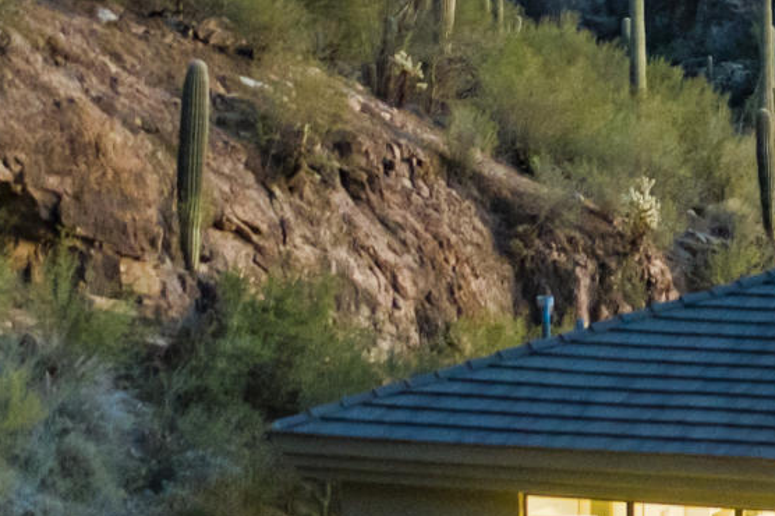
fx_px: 3249
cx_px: 1103
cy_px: 276
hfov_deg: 13.0
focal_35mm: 151
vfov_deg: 9.1
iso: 200
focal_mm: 10.26
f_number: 2.8
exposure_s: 1/2
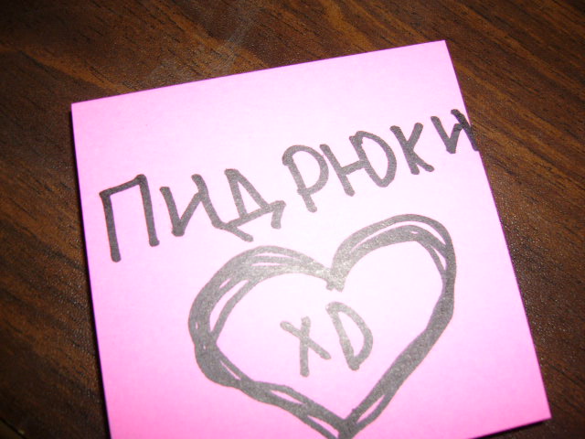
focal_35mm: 35
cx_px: 292
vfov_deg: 40.7
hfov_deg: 52.6
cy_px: 220
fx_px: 591
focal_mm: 5.8
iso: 50
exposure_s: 1/60
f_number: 2.8
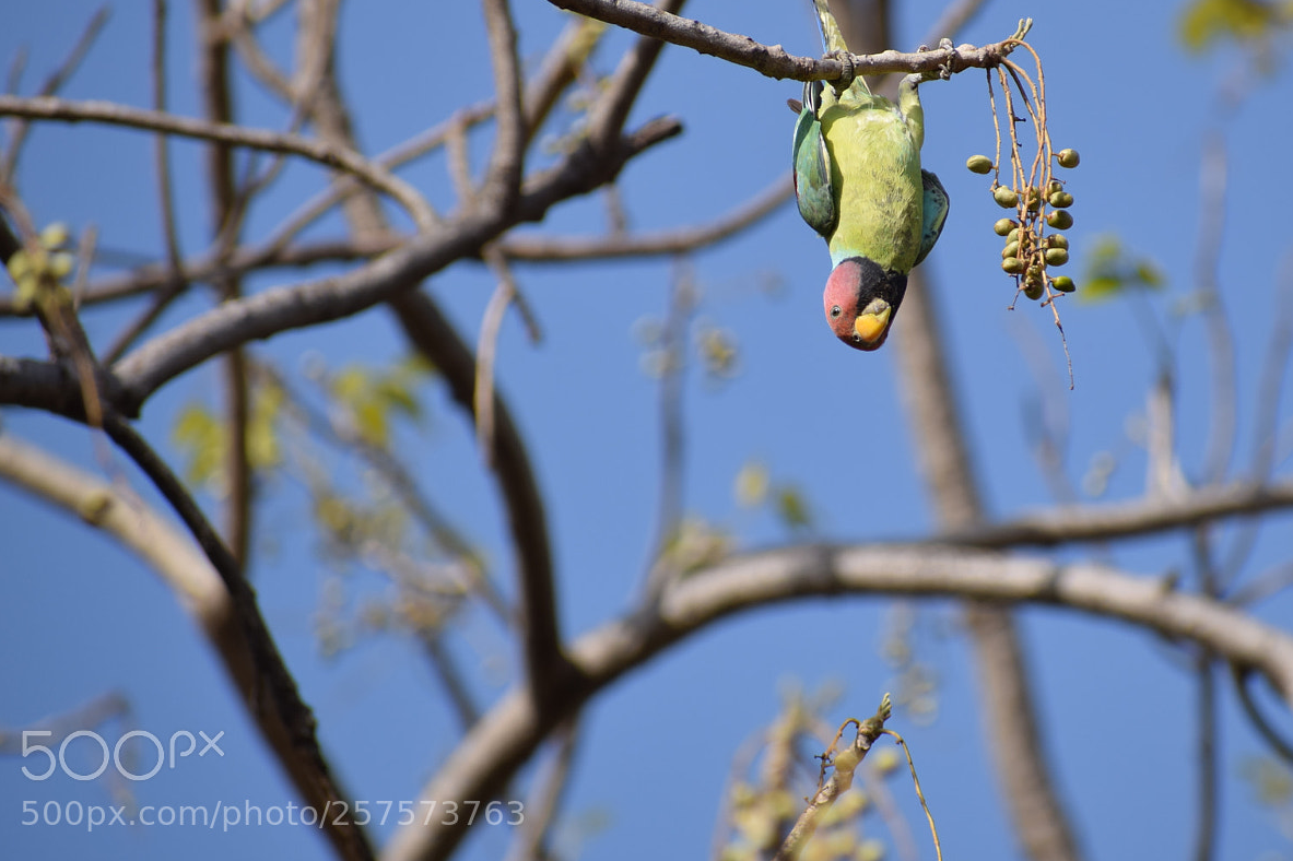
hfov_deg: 3.6
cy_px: 317
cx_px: 827
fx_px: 20394
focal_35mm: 568
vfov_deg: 2.4
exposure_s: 1/400
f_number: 6.3
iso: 100
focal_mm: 280
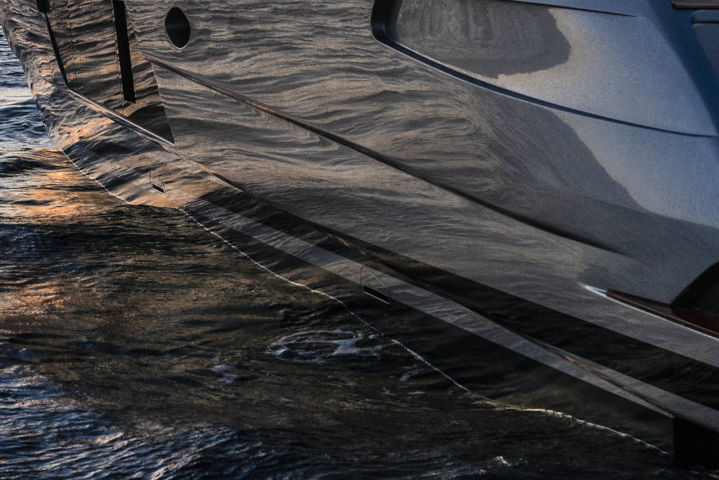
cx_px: 98
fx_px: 1978
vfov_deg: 13.5
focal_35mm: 99
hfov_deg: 20.3
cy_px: -62
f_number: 8
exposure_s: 1/500
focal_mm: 42
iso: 500
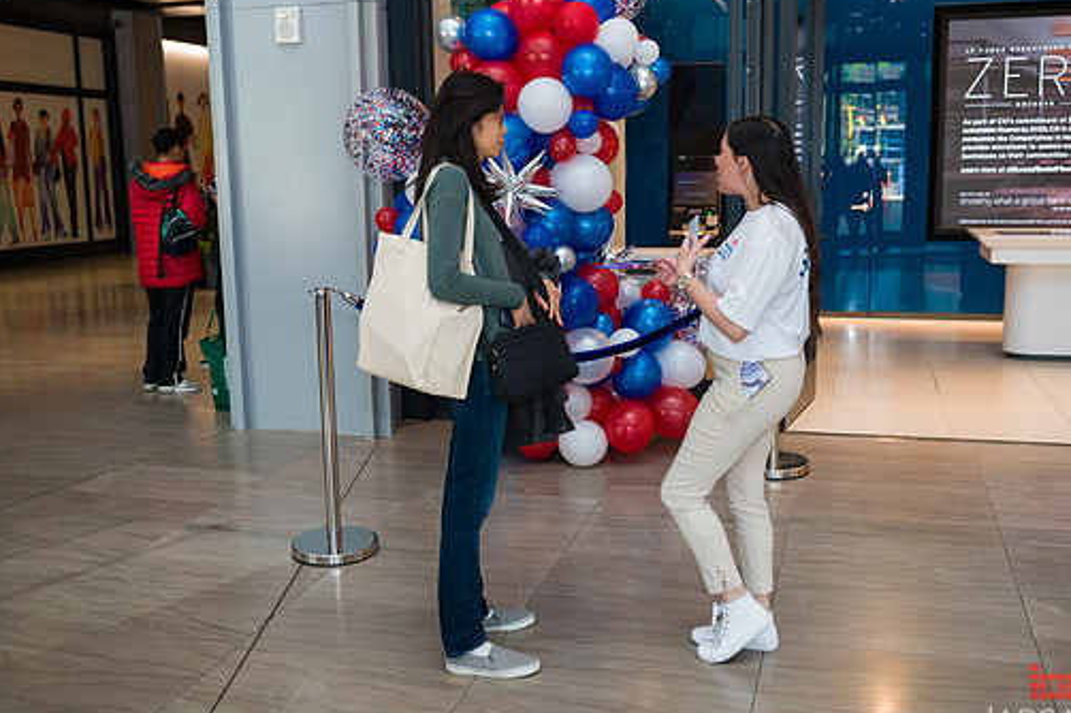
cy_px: 363
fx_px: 1100
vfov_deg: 35.9
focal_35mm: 37
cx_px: 563
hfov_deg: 51.9
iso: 400
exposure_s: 1/200
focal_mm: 32
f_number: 4
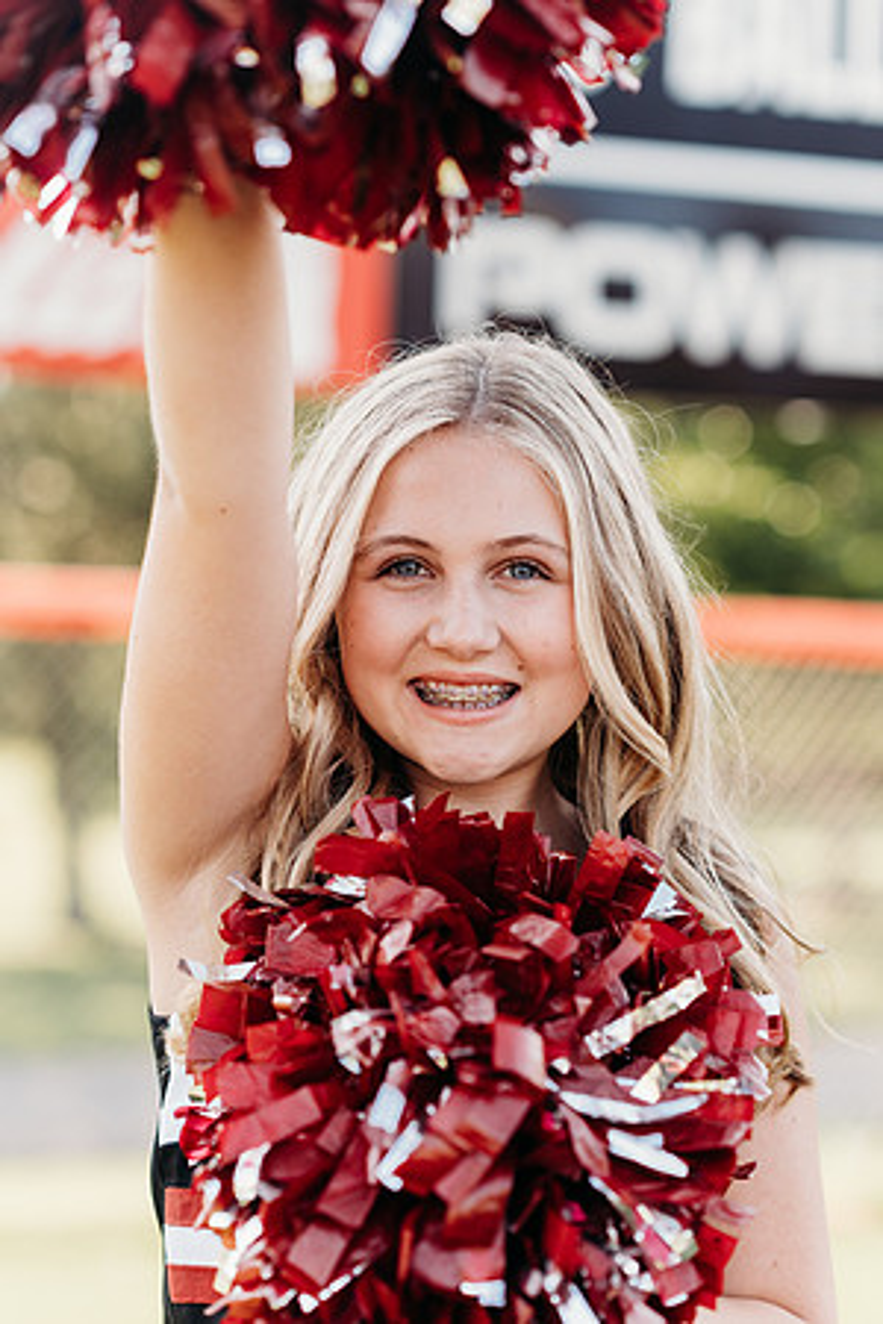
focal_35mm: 85
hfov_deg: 16.1
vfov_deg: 23.9
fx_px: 3127
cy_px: 662
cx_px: 442
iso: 200
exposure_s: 1/500
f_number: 2.8
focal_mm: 85
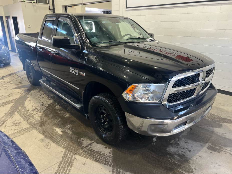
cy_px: 87
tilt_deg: -19.3
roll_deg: -0.1
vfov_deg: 53.1
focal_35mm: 26
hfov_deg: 67.3
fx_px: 174
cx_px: 116
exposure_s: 1/115
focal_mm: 5.7
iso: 125
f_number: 1.5
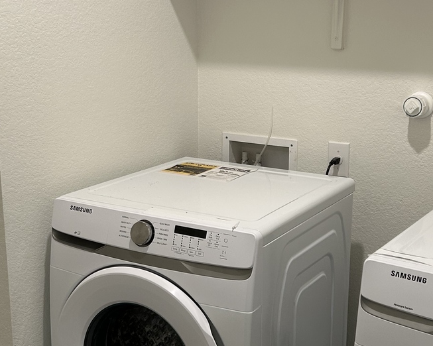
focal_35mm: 56
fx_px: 717
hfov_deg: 33.6
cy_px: 202
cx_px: 236
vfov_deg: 27.1
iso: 100
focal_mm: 5.7
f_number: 1.5
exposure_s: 1/60
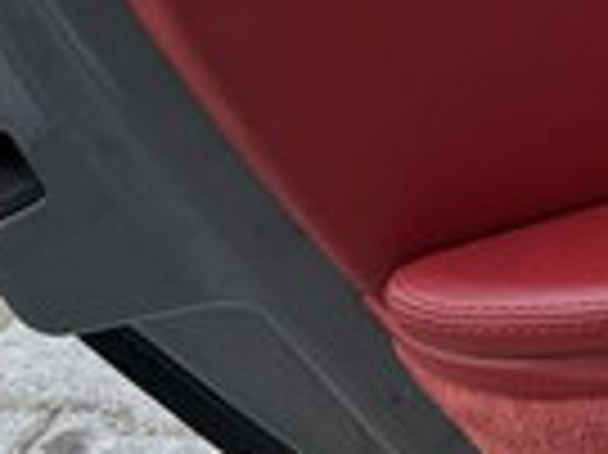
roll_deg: +2.1
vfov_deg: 10.4
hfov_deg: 13.1
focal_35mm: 137
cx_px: 1090
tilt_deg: -16.3
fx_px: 2404
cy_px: -274
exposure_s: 1/1005
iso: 100
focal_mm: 6.76
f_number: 1.78
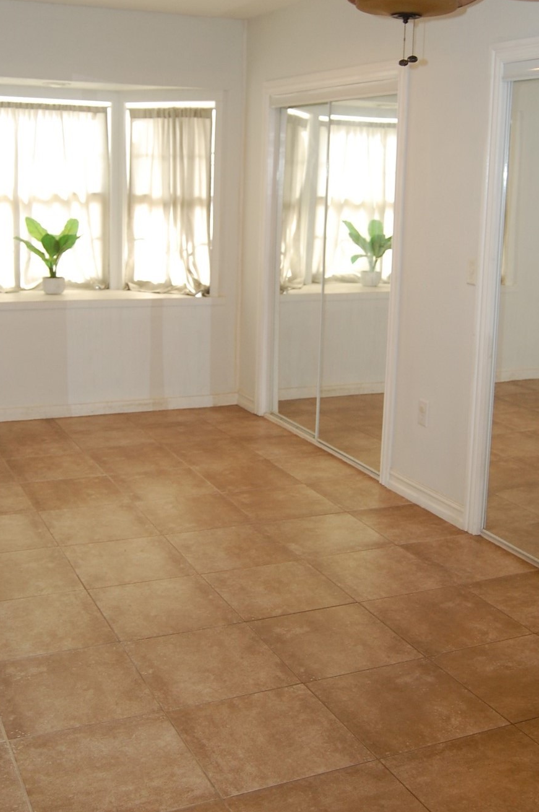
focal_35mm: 42
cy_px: 352
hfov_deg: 31.8
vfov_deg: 46.3
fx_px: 945
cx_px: 265
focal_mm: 18
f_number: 3.5
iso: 400
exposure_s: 1/60
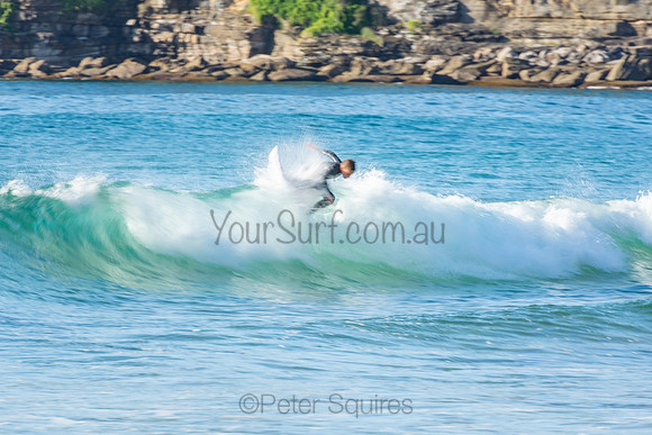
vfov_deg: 2.3
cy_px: 218
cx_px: 326
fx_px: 10869
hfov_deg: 3.4
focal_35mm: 600
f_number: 18
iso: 100
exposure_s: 1/30
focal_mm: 400
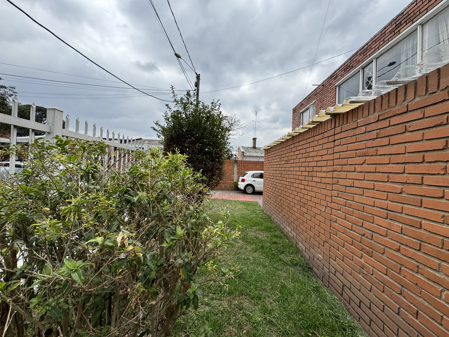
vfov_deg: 85.7
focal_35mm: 14
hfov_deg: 102.1
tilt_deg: +0.5
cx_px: 224
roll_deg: -2.4
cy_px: 168
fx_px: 182
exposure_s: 1/1217
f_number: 2.2
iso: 50
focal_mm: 2.22
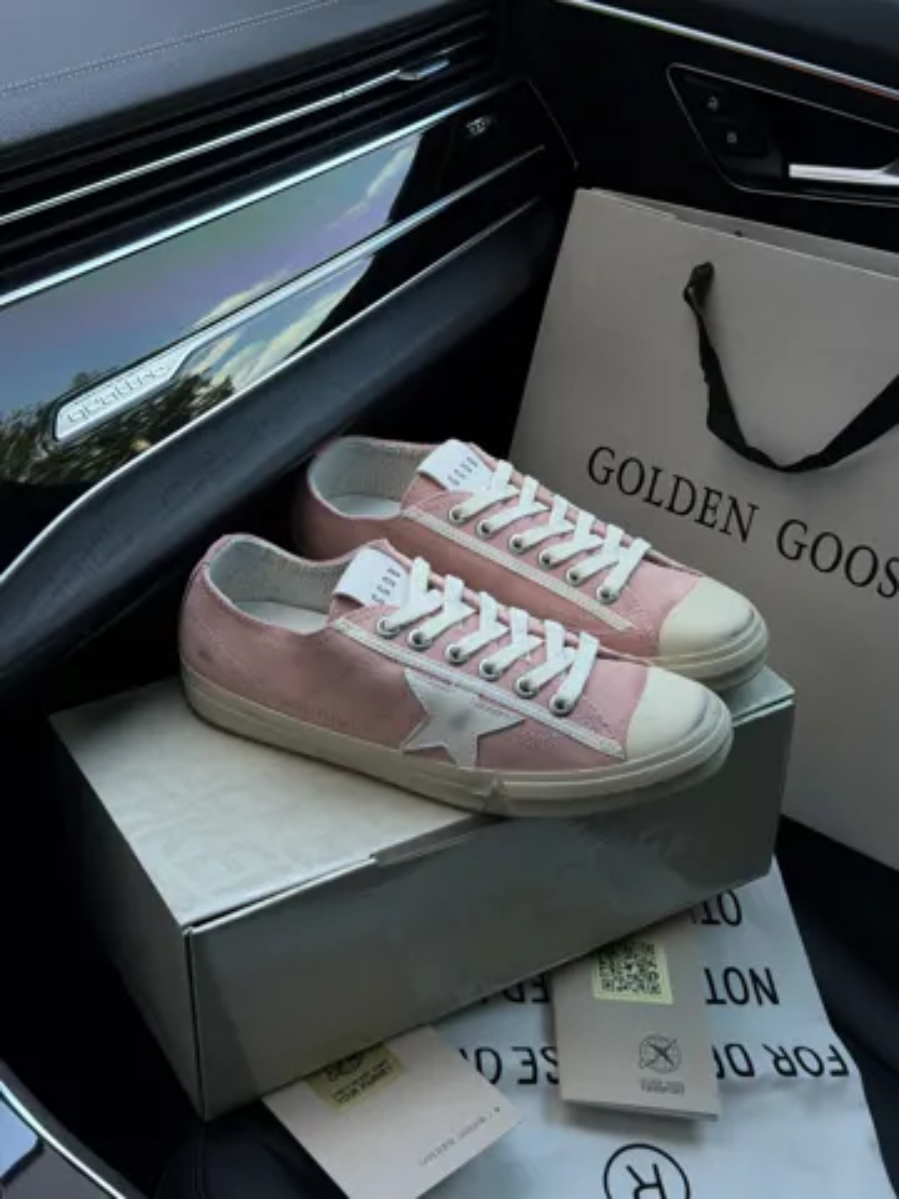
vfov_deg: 39.7
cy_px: 600
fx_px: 1662
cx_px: 450
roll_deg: +1.2
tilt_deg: -34.3
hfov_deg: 30.3
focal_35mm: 48
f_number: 1.78
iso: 50
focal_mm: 6.76
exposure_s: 1/102
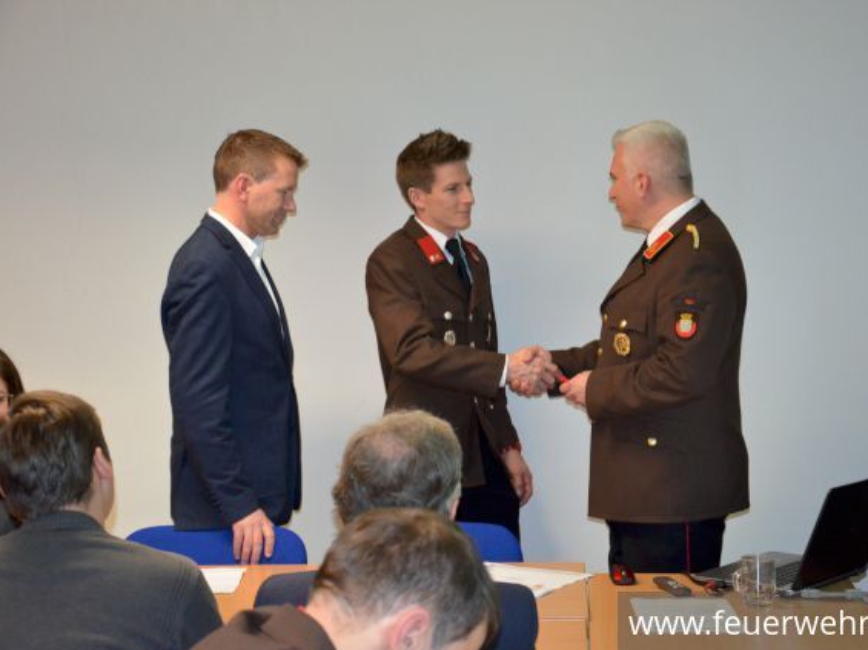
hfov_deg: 26.1
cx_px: 489
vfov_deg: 19.7
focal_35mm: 75
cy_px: 327
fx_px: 1868
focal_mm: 45
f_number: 4.8
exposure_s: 1/60
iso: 3200
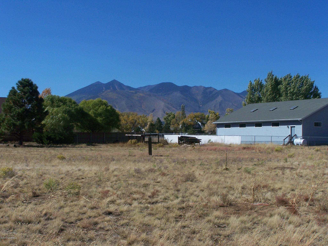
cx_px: 164
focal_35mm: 59
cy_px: 123
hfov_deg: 32.7
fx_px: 559
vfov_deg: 24.8
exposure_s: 1/640
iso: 80
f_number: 4.5
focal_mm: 9.8
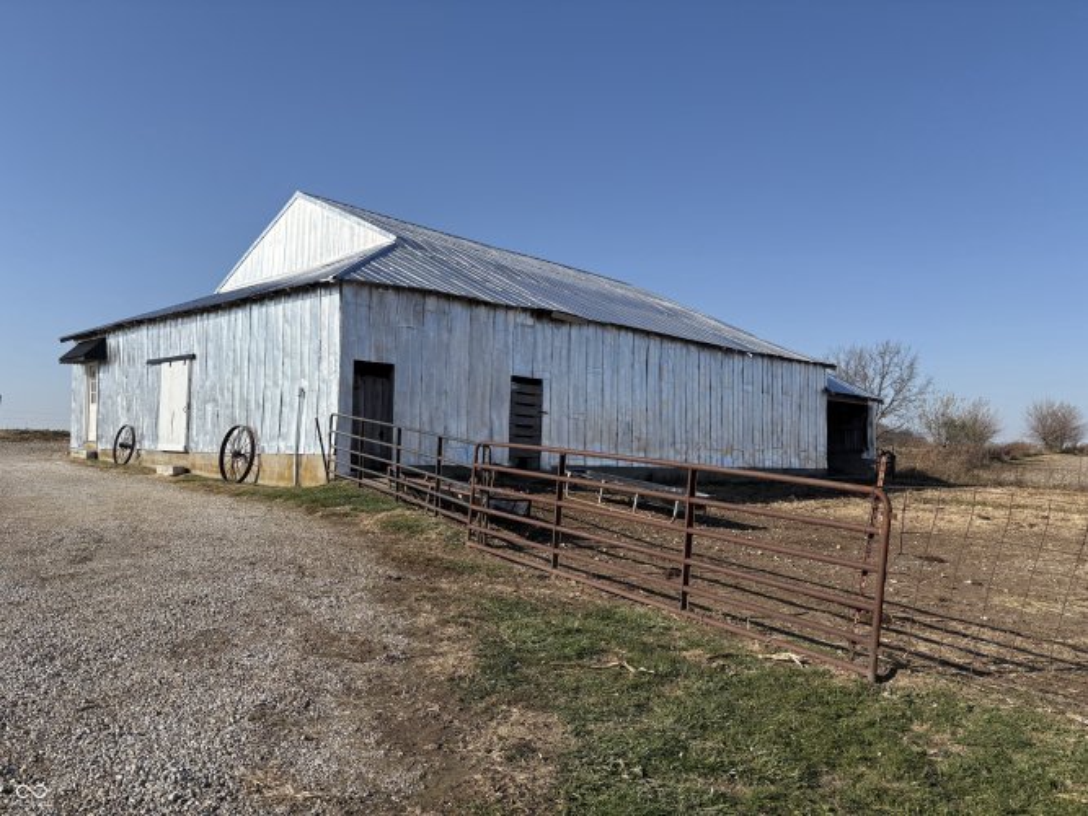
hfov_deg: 67.3
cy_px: 408
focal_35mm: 26
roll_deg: -1.3
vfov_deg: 53.0
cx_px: 544
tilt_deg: +2.9
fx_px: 817
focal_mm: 5.96
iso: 80
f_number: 1.6
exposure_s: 1/6993
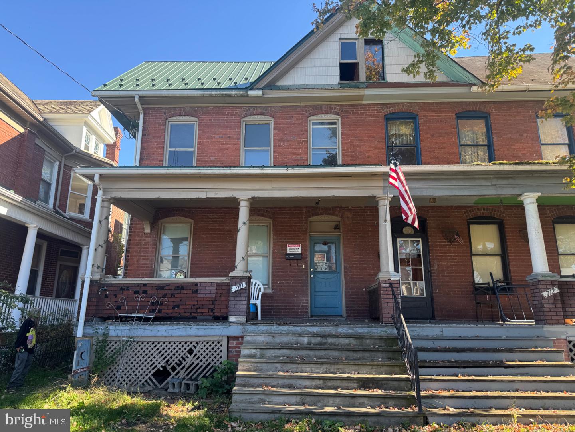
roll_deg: -0.7
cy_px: 216
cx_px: 288
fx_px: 399
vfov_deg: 56.8
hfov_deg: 71.6
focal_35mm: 24
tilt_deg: +13.6
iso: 80
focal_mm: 6.76
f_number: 1.78
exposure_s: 1/425
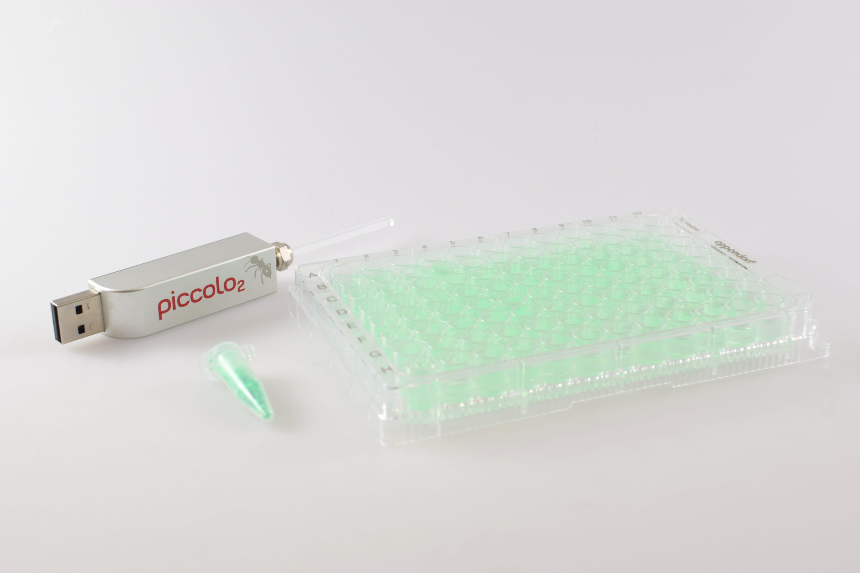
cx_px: 430
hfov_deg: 37.8
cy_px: 286
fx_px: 1254
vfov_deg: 25.8
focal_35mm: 52
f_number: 9
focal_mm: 35
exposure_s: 1/30
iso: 200
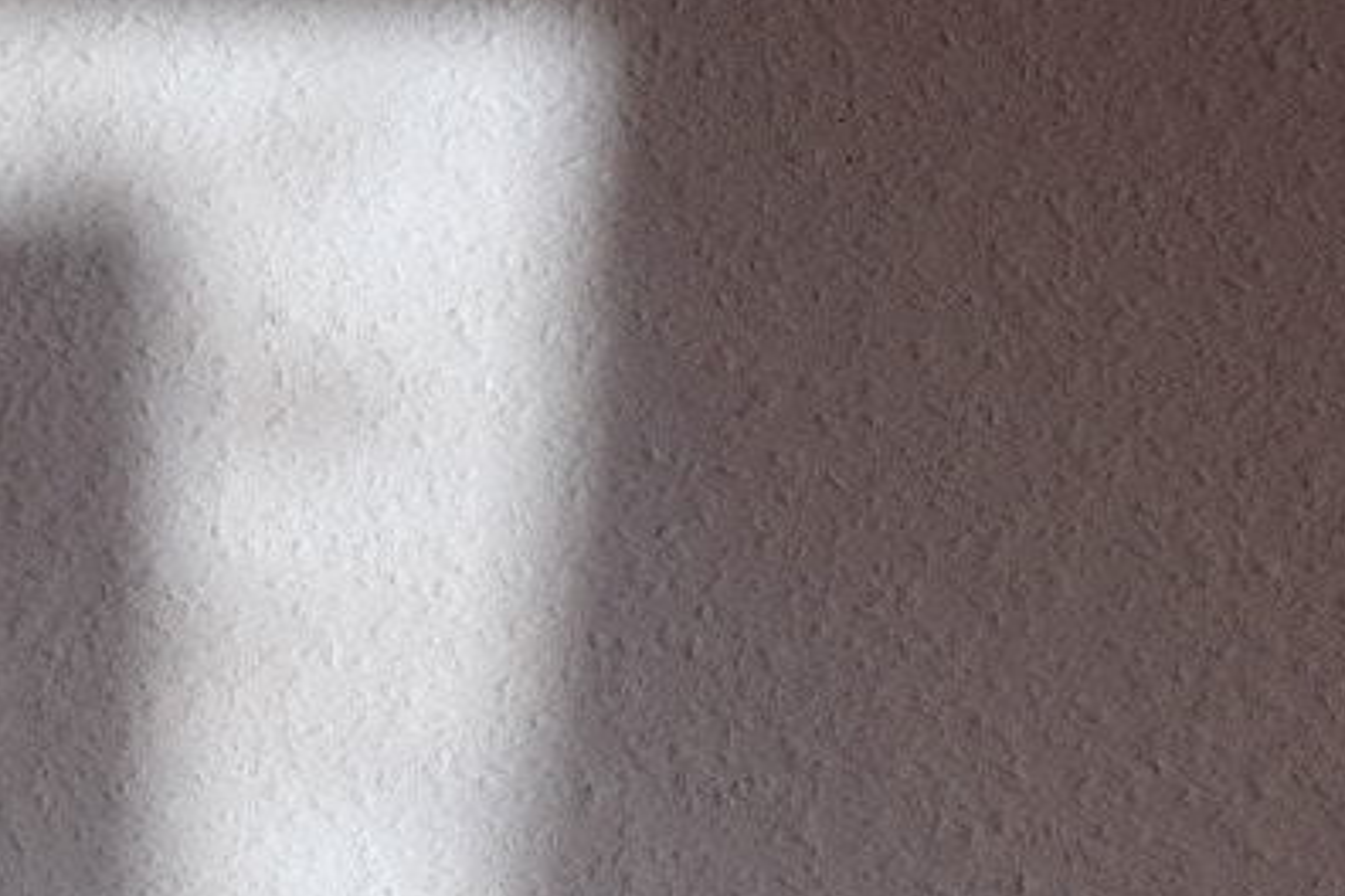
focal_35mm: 214
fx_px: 7995
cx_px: -34
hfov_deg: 9.5
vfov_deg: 6.3
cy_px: 1336
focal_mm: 35
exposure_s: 1/210
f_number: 3.6
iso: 200
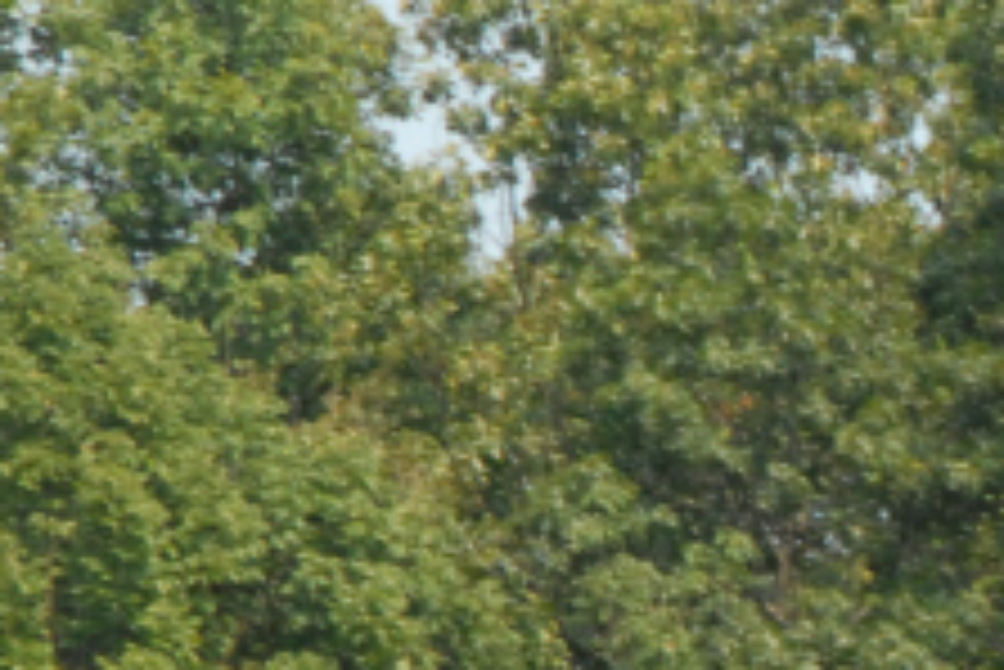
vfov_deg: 3.4
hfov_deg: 5.0
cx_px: 1760
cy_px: 688
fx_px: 11268
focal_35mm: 404
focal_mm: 75
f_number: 7.1
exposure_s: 1/1250
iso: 800
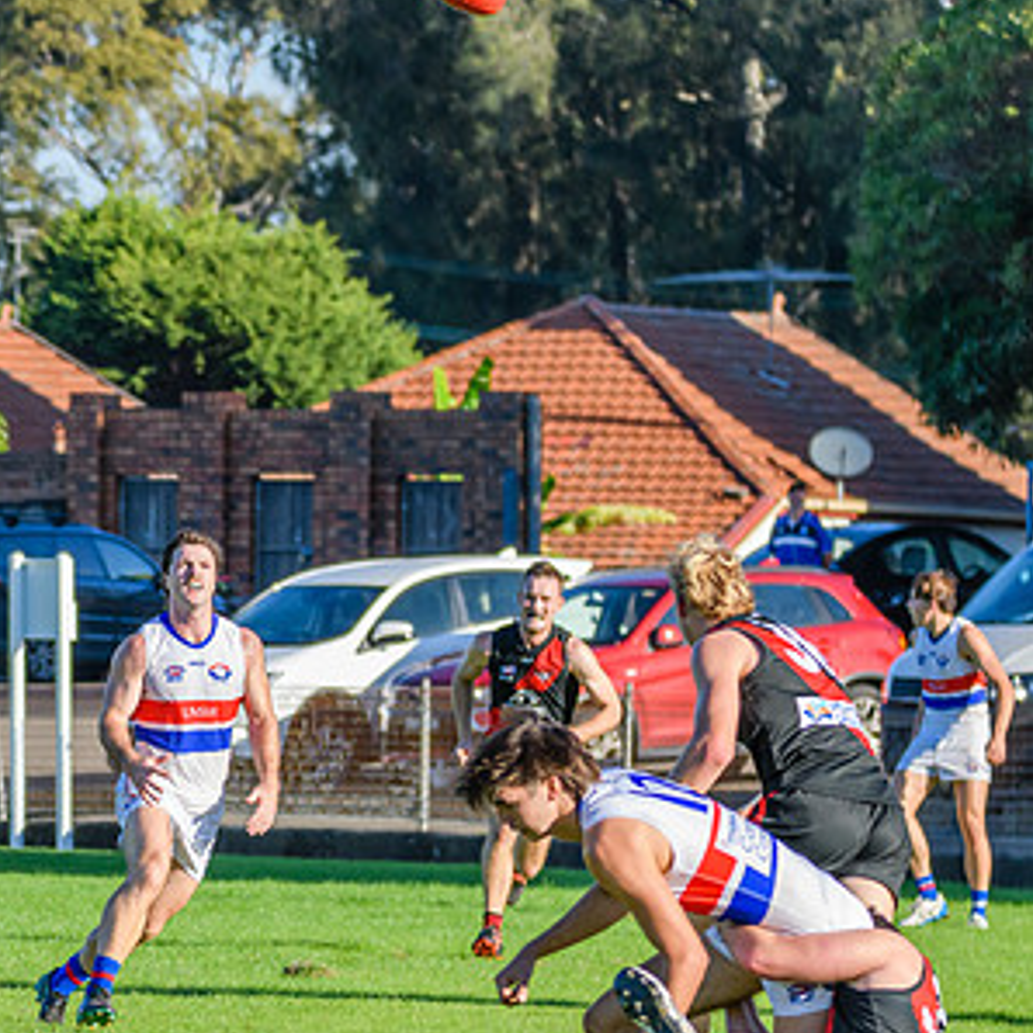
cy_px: 794
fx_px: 12289
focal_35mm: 364
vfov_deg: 4.8
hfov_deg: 4.8
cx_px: 194
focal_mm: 170
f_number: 5.6
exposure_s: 1/2000
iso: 800
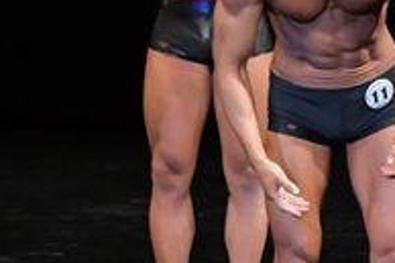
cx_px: 752
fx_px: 8858
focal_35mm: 808
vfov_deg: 1.7
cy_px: 145
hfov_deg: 2.5
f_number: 5.6
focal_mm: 135
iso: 3200
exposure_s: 1/400
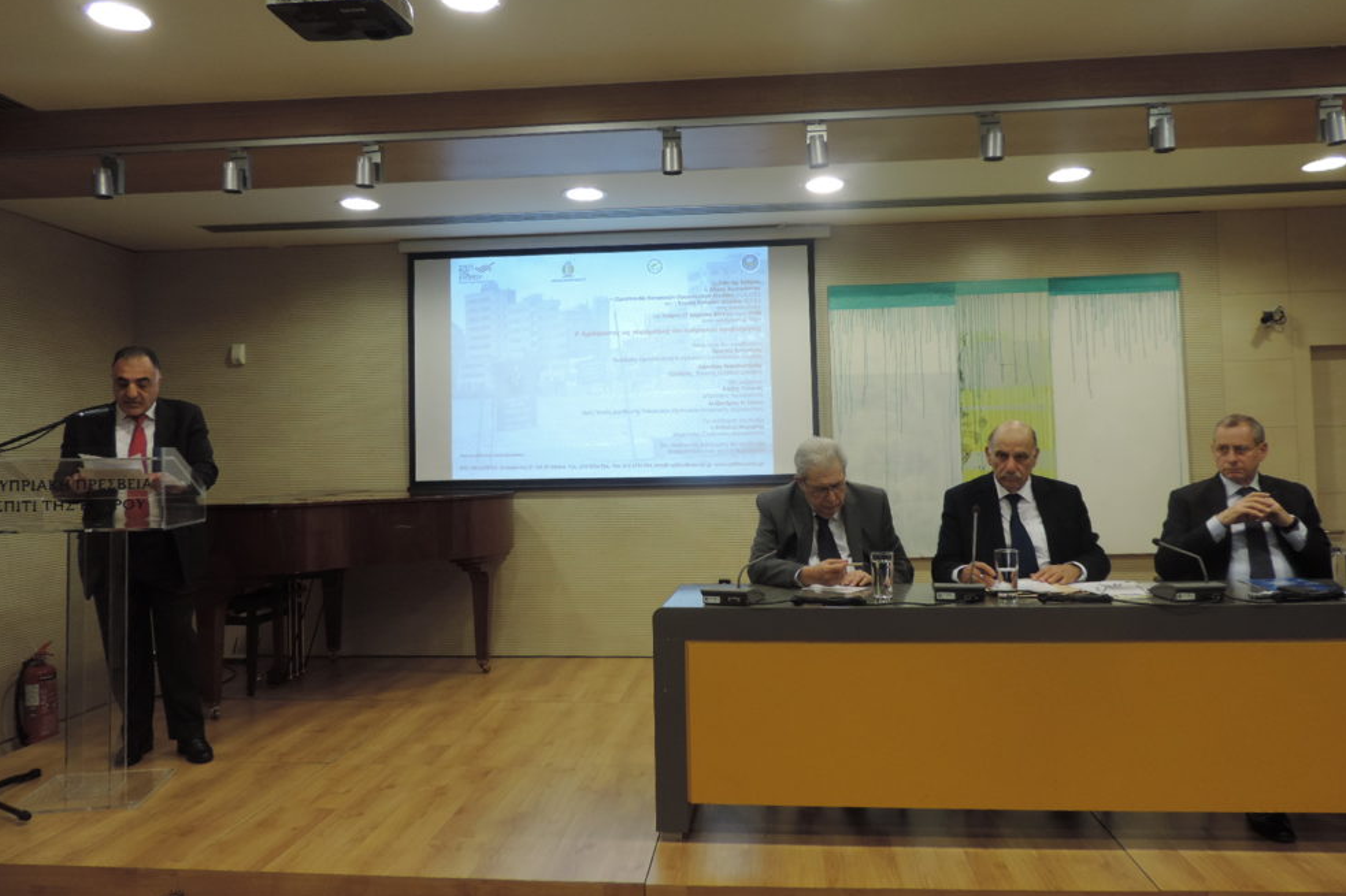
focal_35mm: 26
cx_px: 674
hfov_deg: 69.4
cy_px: 408
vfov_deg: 49.5
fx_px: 972
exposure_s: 1/30
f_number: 3
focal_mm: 4.3
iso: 200
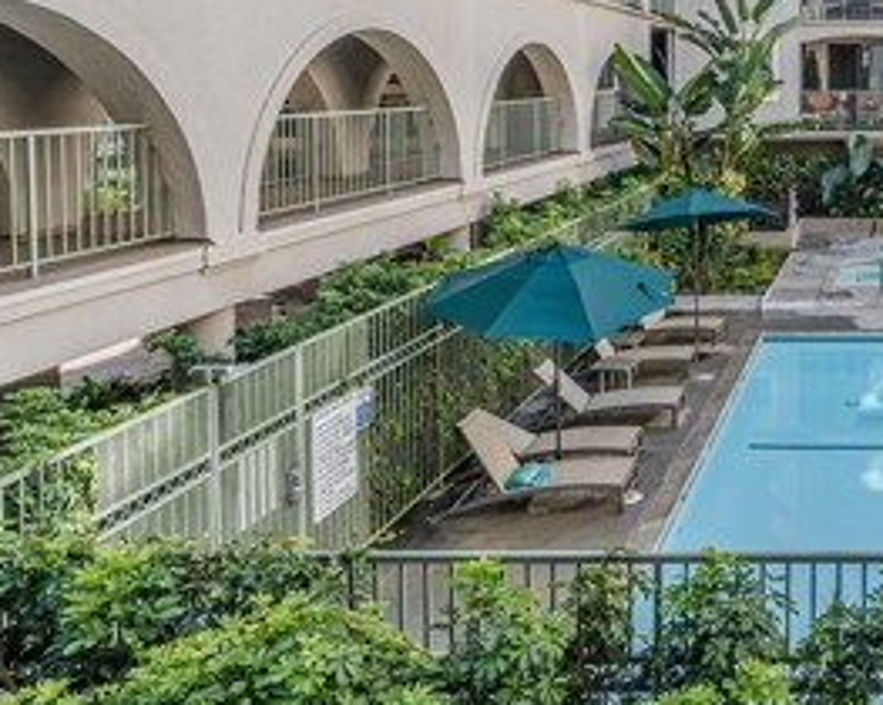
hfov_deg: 46.2
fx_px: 836
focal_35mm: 32
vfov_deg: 42.4
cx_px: 893
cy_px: 86
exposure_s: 1/160
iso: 800
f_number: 14
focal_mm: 14
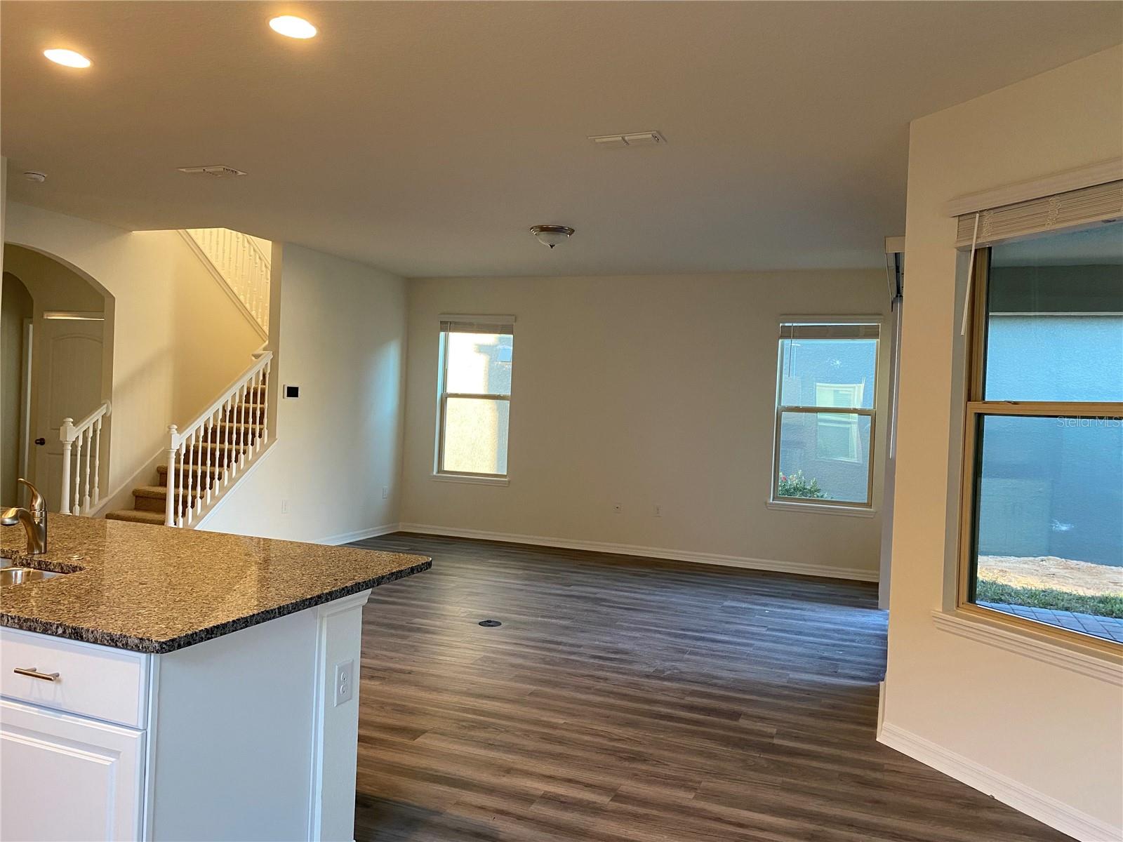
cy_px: 421
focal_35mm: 26
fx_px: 843
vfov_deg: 53.1
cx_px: 562
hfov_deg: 67.3
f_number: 1.8
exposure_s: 1/60
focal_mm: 4.25
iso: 160
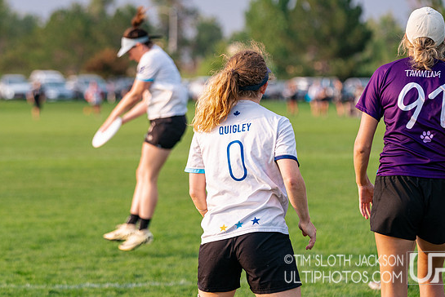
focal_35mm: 193
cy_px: 134
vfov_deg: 7.1
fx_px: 2387
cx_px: 180
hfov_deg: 10.6
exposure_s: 1/2000
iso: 640
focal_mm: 148
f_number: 4
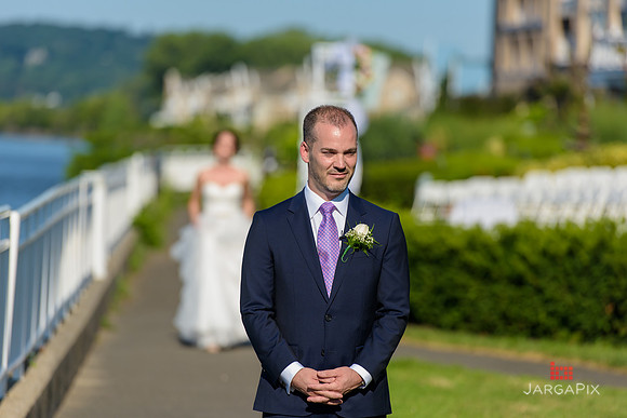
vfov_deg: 6.9
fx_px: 3484
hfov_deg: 10.3
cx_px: 314
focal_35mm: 200
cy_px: 209
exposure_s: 1/2500
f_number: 4
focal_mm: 200
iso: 200
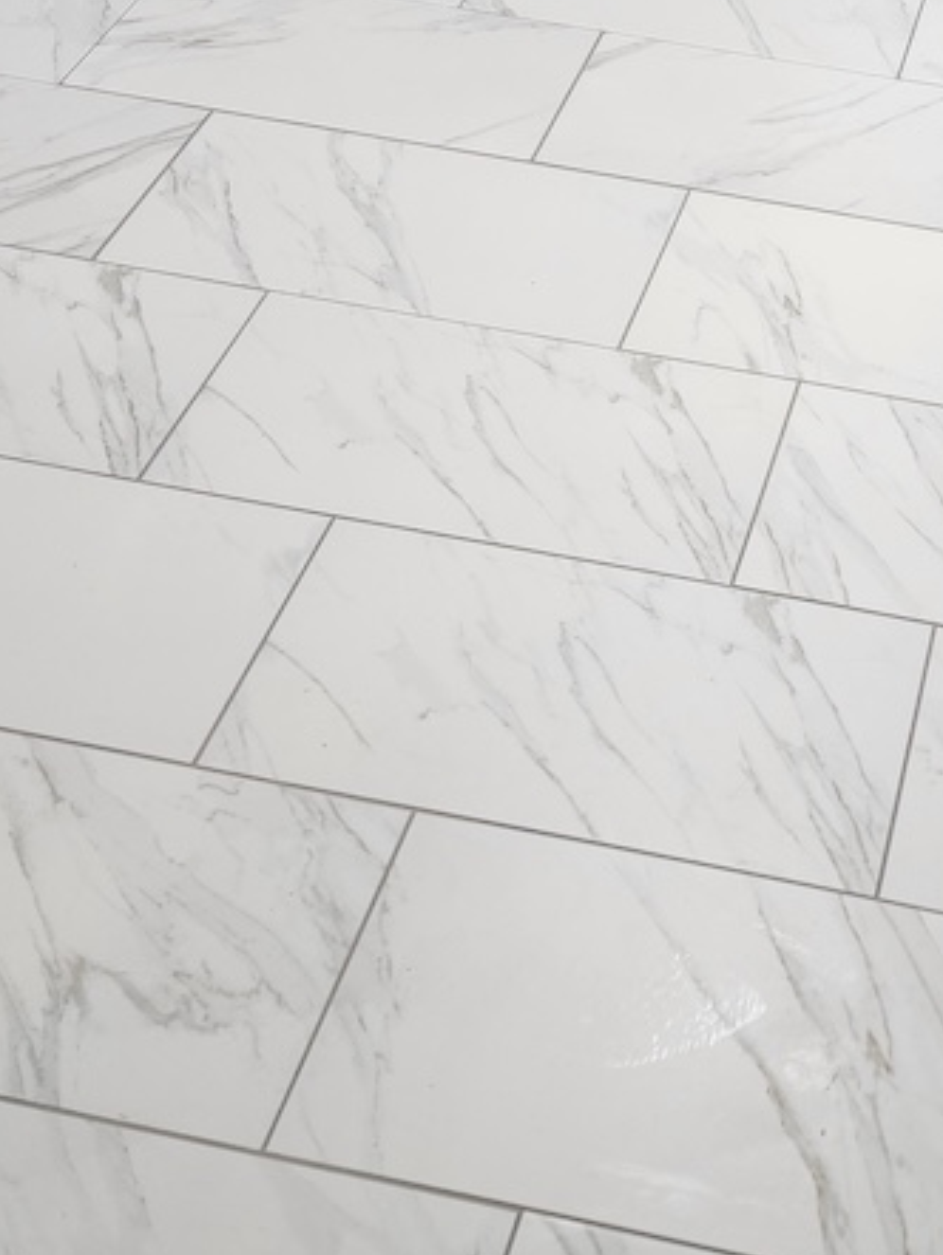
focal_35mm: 52
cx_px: 869
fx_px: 1887
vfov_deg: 36.3
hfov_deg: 27.0
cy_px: 375
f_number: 1.8
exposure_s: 1/120
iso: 320
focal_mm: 6.4
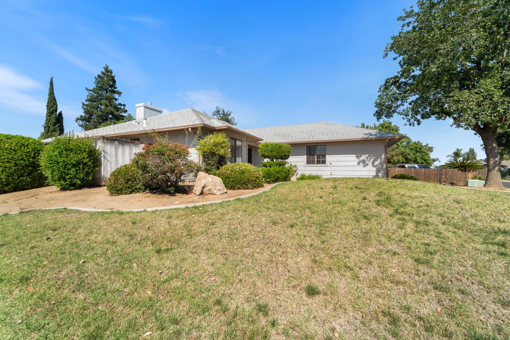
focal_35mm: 14
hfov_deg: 104.3
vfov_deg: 81.2
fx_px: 198
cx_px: 255
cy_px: 170
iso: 250
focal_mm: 14
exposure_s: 1/800
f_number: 9
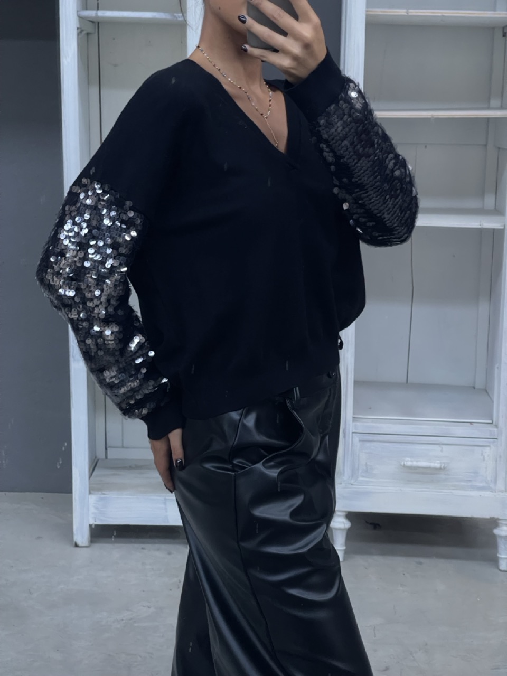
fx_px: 1250
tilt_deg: -22.9
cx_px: 254
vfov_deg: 30.3
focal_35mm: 64
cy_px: 338
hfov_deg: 22.9
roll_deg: -0.4
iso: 200
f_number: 2.2
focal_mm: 7.5
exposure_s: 1/61
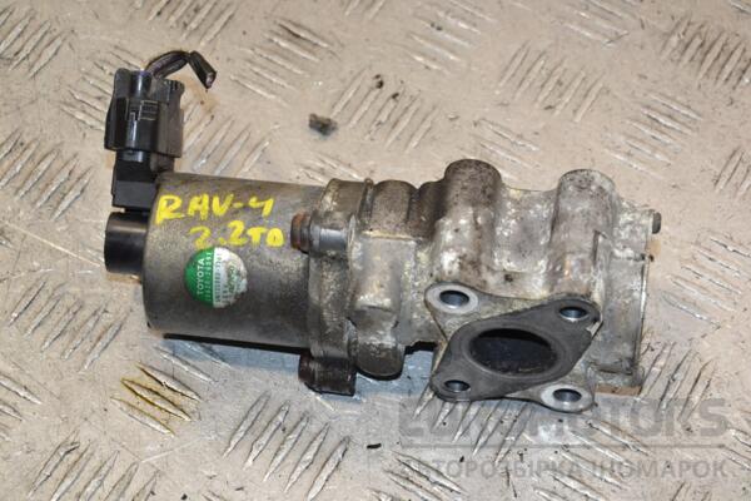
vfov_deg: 15.7
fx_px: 1815
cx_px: 376
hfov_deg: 23.4
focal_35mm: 87
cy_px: 250
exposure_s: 1/200
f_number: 8
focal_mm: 58
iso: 800
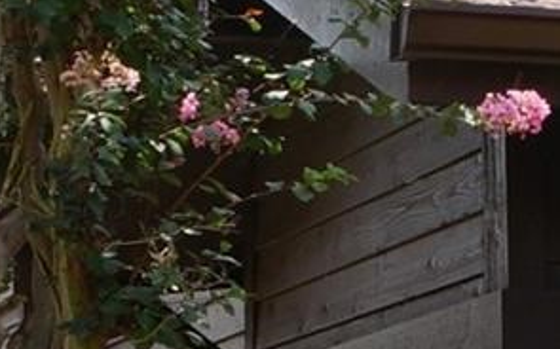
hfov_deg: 9.6
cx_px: 1162
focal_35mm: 202
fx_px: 3074
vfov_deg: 6.5
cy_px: 241
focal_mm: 19
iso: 100
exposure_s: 1/60
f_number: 11
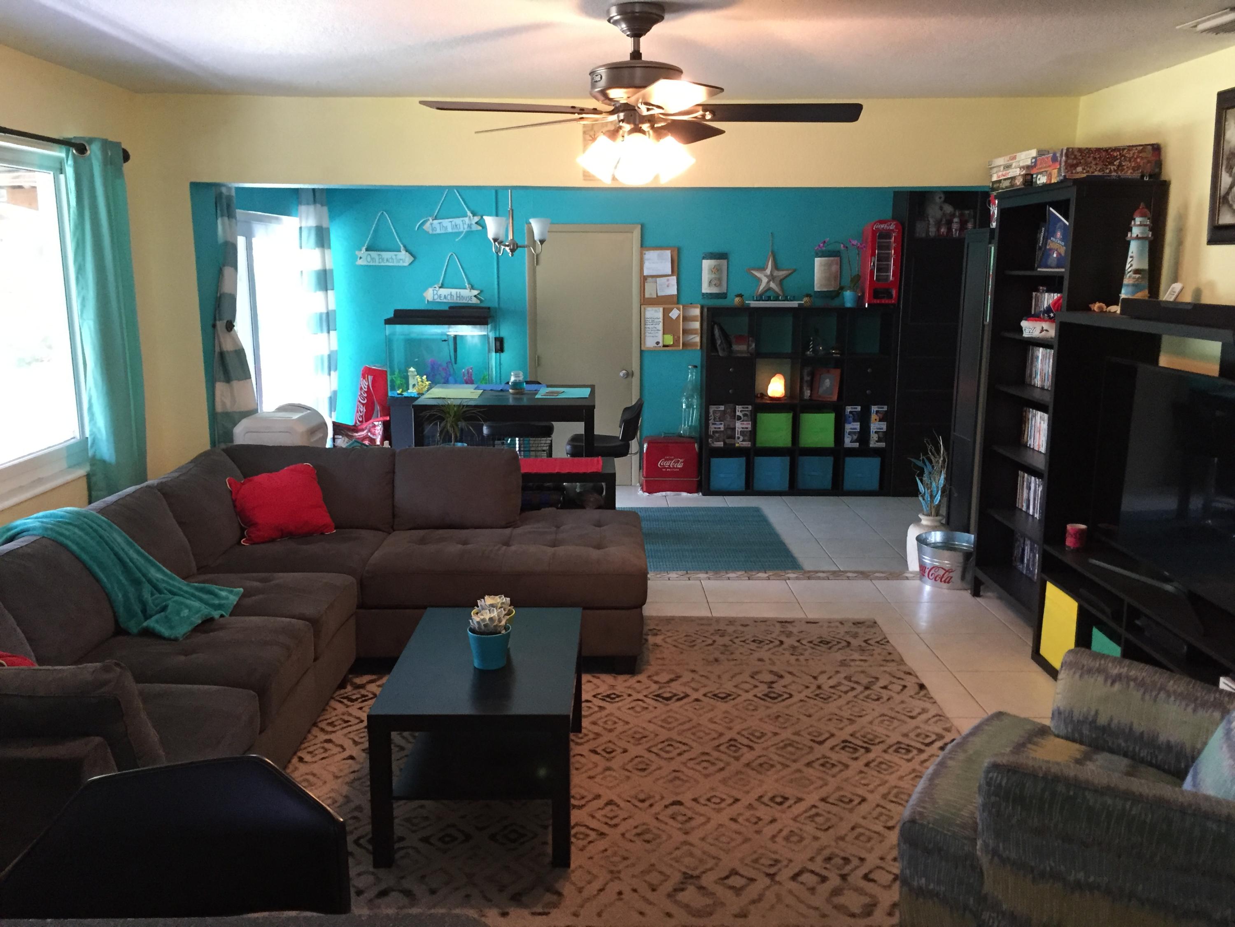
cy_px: 464
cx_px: 618
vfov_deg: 48.2
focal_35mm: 29
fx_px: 1035
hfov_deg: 61.7
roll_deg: -1.2
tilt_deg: -10.3
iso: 200
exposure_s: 1/30
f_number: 2.2
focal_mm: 4.15
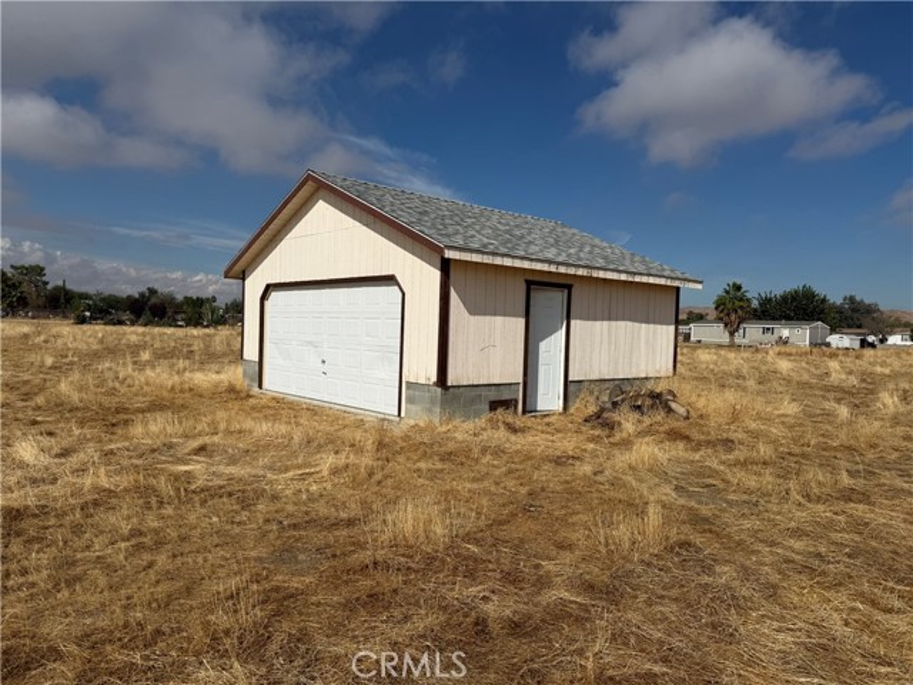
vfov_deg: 56.8
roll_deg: -1.9
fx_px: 633
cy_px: 342
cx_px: 456
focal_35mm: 24
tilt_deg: -0.9
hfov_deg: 71.6
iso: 80
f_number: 1.78
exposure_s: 1/14286
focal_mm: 6.76
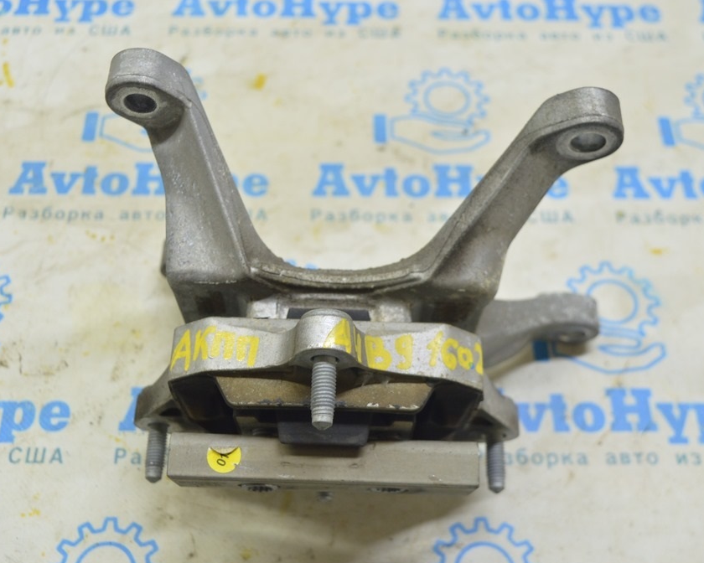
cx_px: 327
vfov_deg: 31.5
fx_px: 1000
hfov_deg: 38.8
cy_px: 284
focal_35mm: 48
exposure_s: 1/20
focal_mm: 28
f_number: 5.6
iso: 400
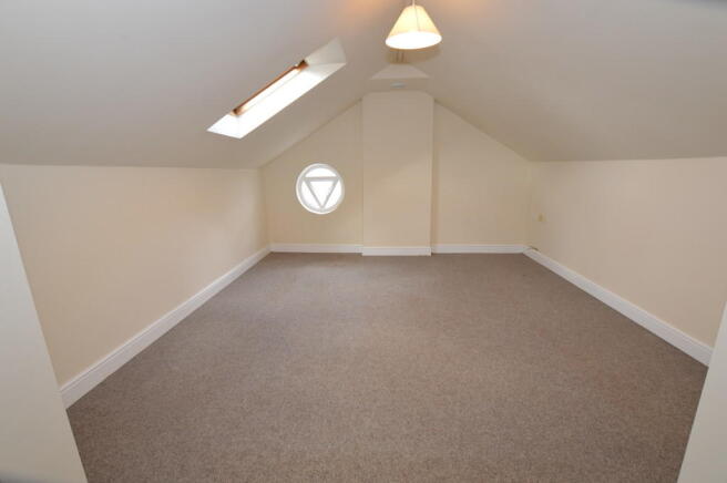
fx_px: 303
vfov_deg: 77.2
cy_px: 242
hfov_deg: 100.4
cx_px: 364
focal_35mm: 15
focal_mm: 10
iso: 400
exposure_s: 1/15
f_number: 5.6
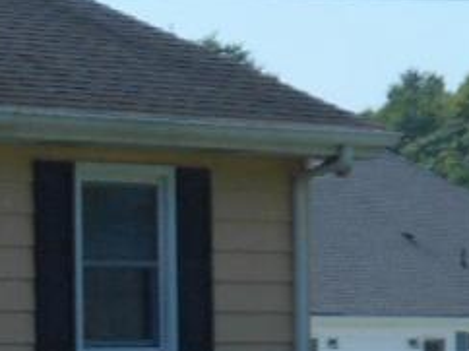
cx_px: -855
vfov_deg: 5.8
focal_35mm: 256
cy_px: 357
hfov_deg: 7.1
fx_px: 3465
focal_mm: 7.7
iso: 80
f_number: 4.2
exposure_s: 1/640
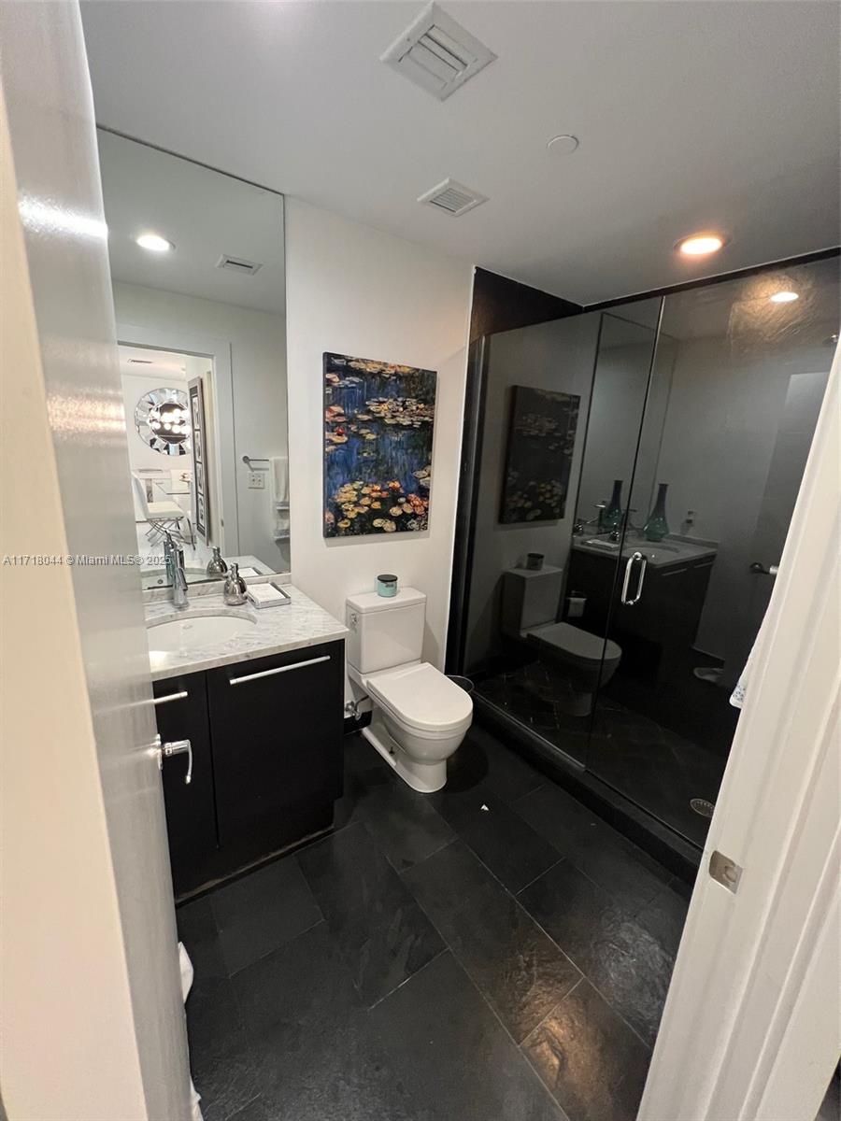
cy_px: 560
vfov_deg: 106.2
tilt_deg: -15.7
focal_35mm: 13
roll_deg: -3.9
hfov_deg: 89.9
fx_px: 421
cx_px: 420
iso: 400
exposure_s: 1/60
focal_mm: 1.57
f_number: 1.8
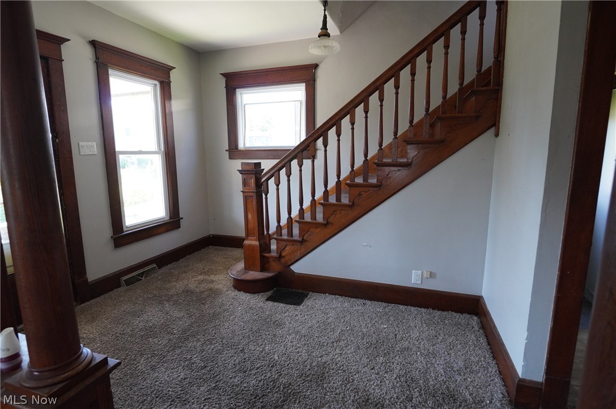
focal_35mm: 18
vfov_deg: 67.2
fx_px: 308
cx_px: 308
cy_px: 204
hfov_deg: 90.1
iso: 1600
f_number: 4
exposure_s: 1/160
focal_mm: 12
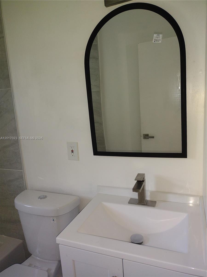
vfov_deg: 65.3
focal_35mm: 27
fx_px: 215
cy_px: 138
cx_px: 104
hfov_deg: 51.4
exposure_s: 1/60
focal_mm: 4.71
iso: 206
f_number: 1.7
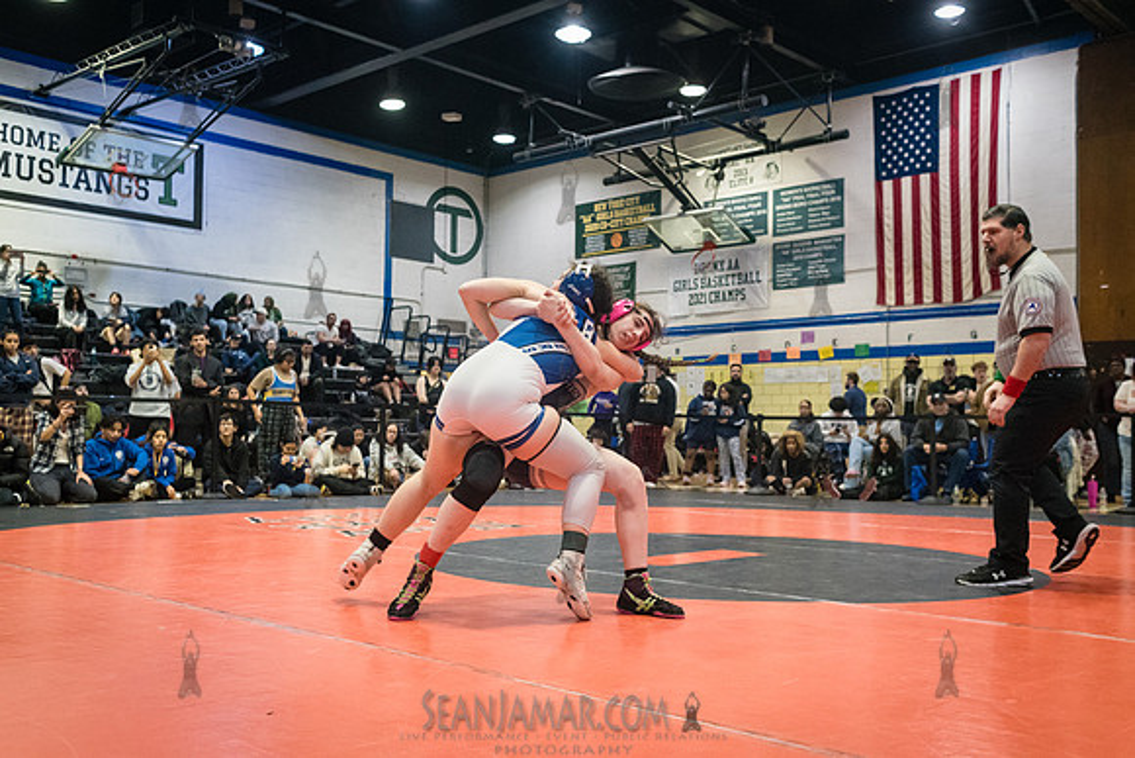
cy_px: 379
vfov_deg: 37.9
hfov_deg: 54.4
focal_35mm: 35
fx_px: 1104
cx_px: 568
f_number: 4
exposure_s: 1/400
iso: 8000
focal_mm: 35
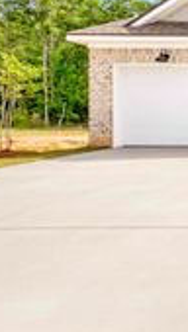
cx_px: 400
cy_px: 118
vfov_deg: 46.8
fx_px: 380
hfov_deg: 17.3
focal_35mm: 43
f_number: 11
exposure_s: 1/320
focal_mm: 14
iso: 400
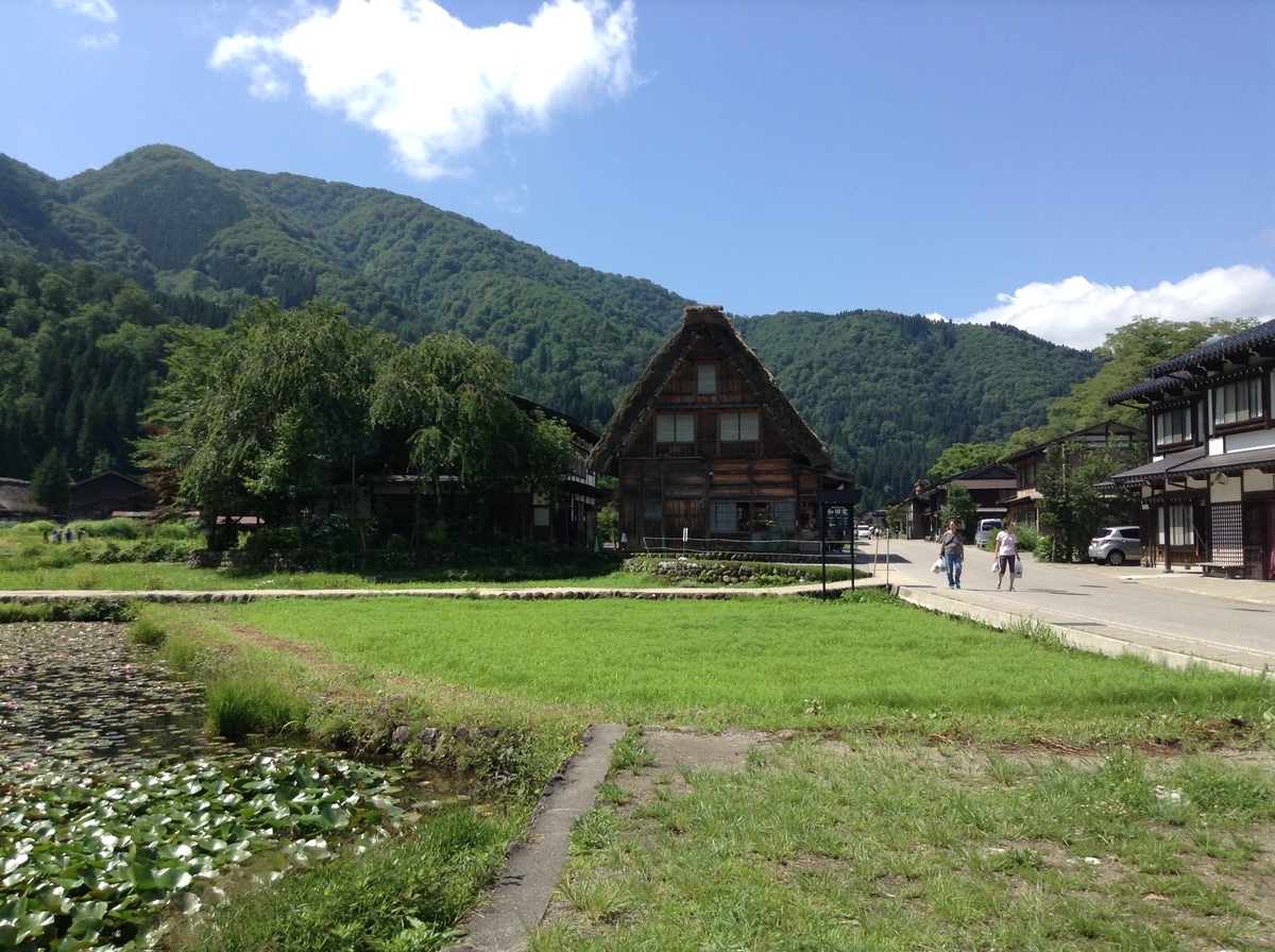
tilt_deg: -0.6
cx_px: 638
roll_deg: -1.0
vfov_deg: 42.8
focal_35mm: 33
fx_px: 1214
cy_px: 476
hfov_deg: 55.4
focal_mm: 3.3
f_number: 2.4
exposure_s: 1/772
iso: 25
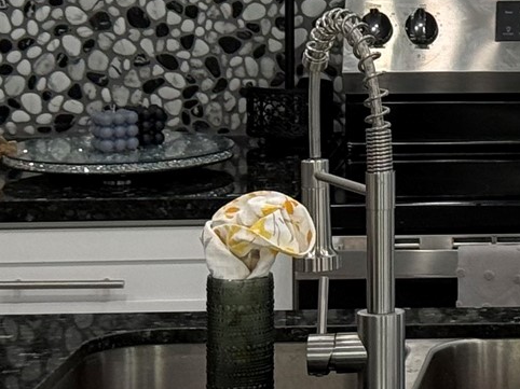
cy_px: -153
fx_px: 3063
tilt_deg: -1.4
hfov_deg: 9.4
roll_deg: -0.4
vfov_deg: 7.2
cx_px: 846
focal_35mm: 204
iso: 64
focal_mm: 6.76
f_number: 1.78
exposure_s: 1/120
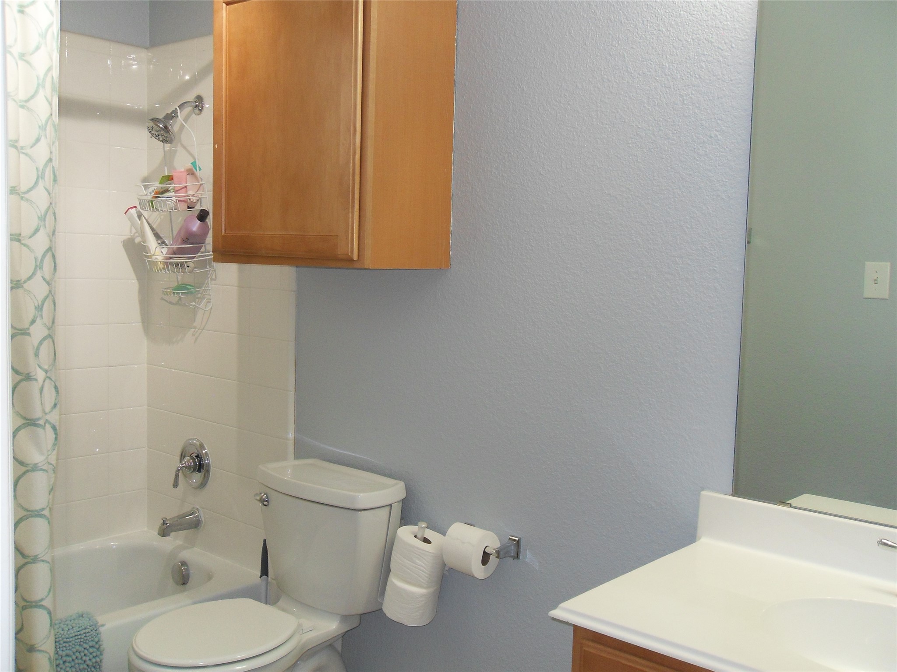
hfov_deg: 52.6
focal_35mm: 35
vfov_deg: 40.7
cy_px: 336
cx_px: 448
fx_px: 907
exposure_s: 1/45
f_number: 3.5
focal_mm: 6.3
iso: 160
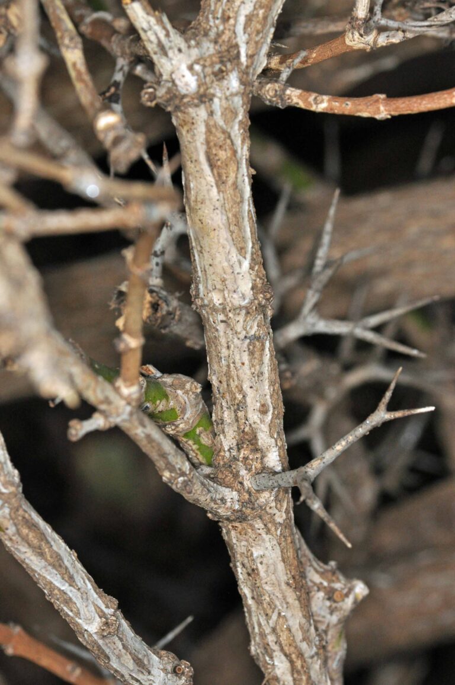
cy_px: 342
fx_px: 2993
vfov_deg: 13.1
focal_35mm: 158
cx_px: 228
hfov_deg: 8.7
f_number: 11
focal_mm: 105
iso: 800
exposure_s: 1/30
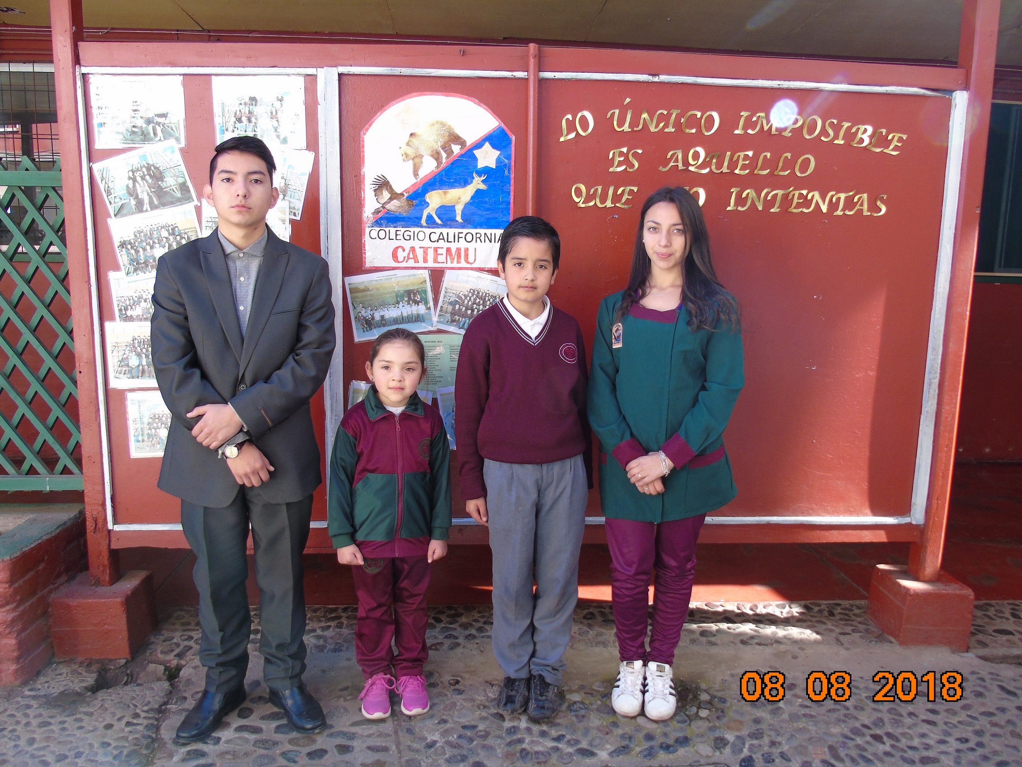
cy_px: 384
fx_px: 738
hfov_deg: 69.4
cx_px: 511
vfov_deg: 54.9
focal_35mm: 25
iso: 80
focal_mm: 4.4
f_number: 3.4
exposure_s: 1/30
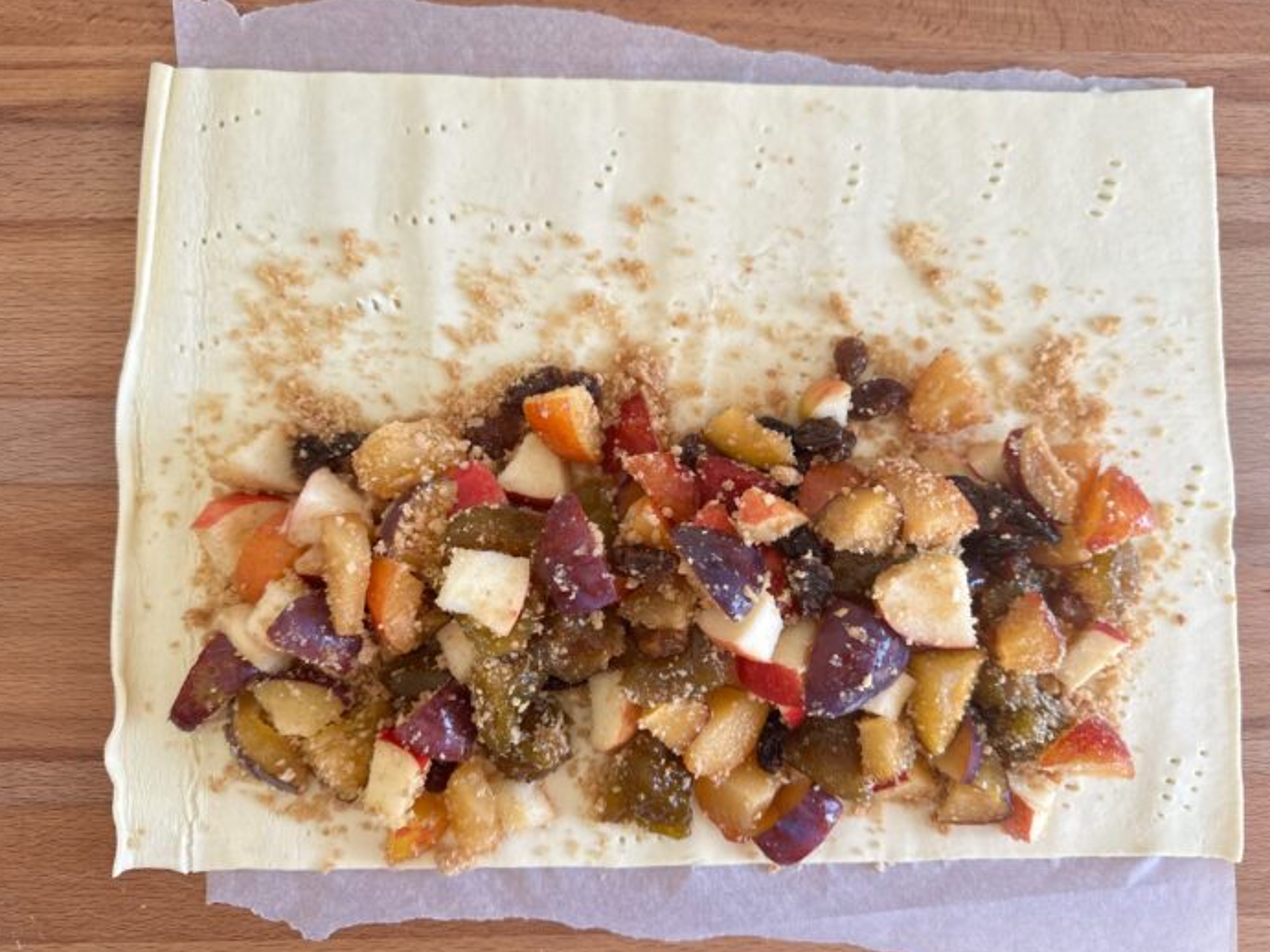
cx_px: 651
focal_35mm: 25
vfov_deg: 54.9
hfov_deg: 69.4
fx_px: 917
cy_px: 487
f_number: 1.78
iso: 125
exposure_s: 1/121
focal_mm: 6.86
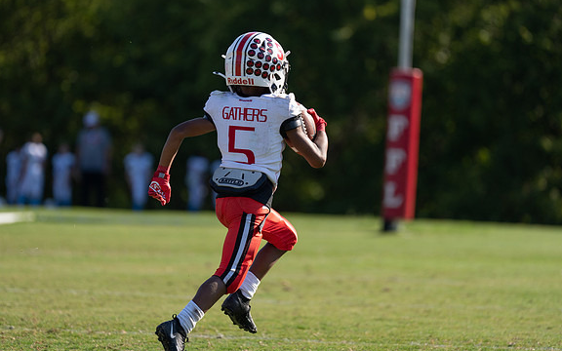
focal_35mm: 250
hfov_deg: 8.4
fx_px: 3829
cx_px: 272
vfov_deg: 5.3
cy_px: 152
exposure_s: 1/3200
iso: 160
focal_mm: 200
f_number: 2.8
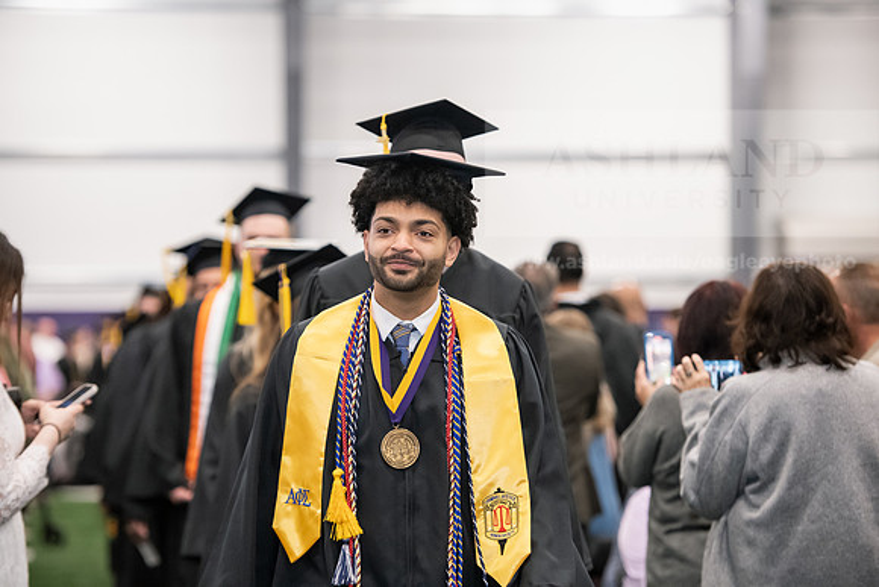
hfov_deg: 15.2
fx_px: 3297
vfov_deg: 10.2
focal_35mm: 135
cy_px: 294
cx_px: 440
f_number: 3.2
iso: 3200
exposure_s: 1/200
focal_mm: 135
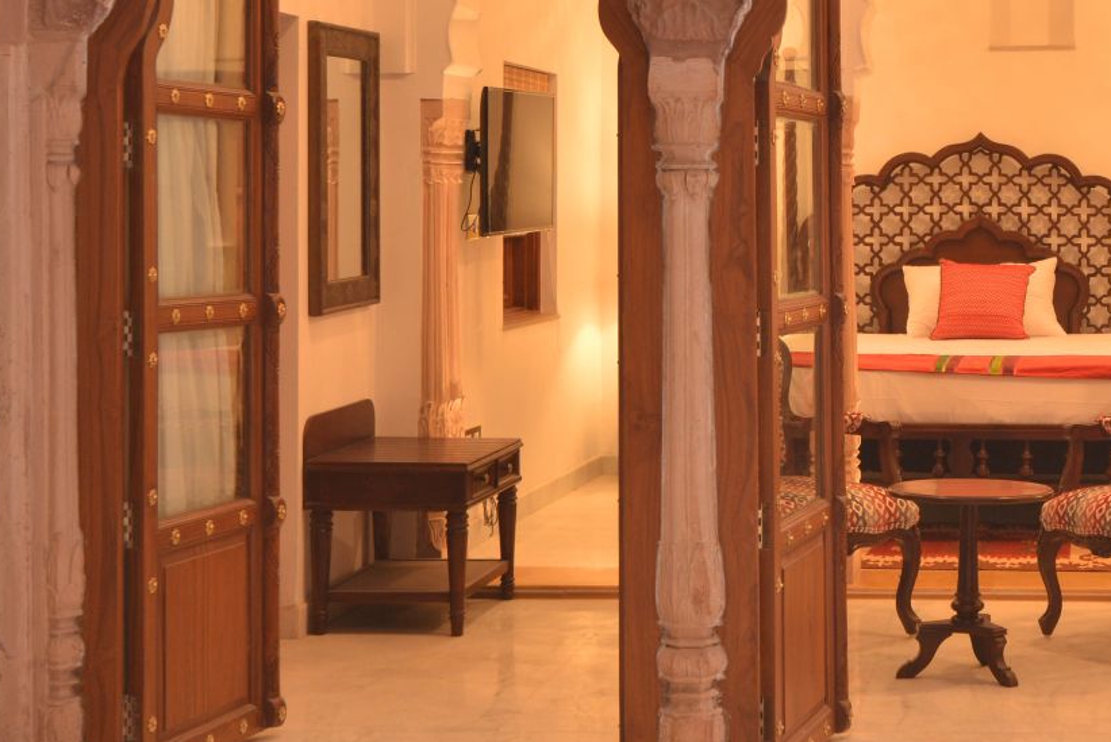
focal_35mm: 73
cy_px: 167
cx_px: 1012
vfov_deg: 18.5
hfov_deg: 26.7
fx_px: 2254
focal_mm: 30
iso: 400
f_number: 7.1
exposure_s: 1/8
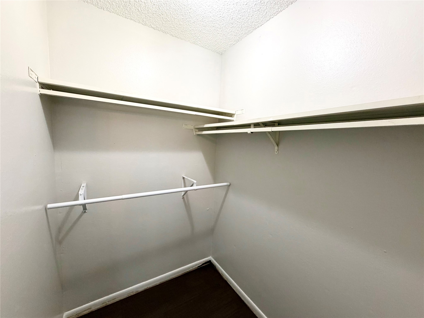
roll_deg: -2.5
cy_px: 159
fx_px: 171
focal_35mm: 14
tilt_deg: -6.6
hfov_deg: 102.1
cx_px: 212
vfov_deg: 85.7
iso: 200
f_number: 2.2
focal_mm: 2.22
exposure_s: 1/60
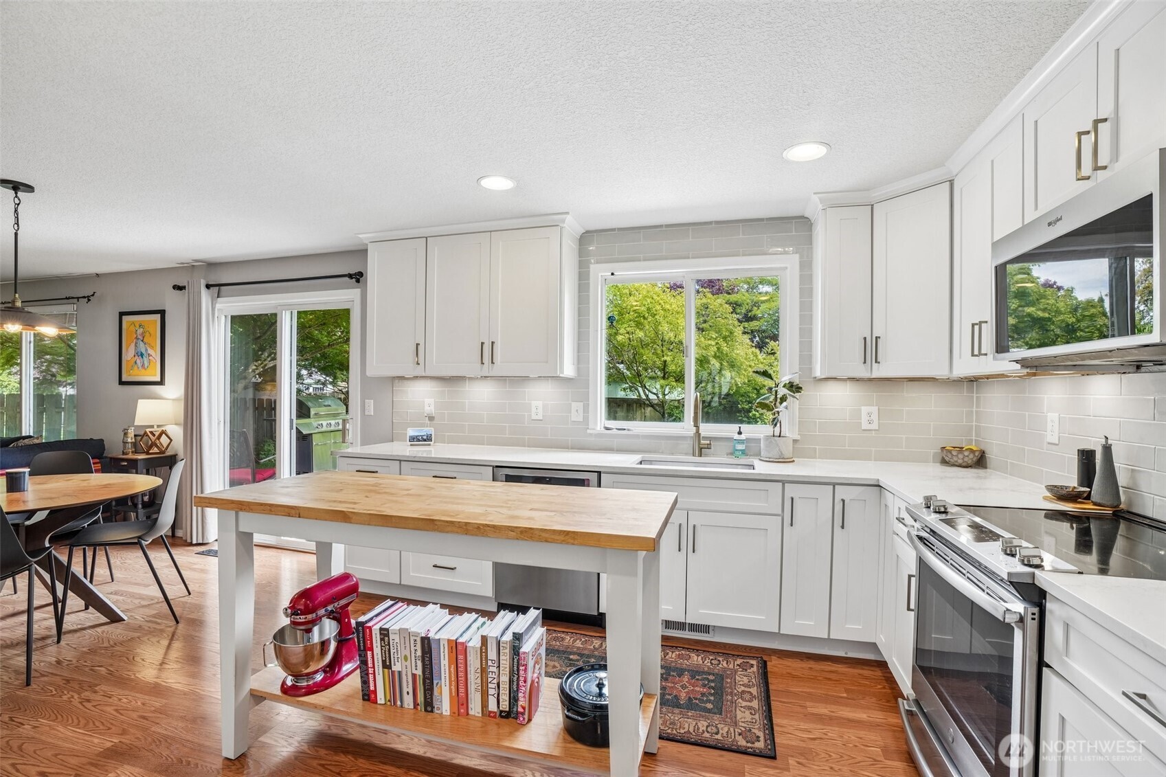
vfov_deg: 73.7
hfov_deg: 96.7
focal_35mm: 16
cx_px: 583
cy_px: 388
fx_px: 518
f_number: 8
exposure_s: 1/50
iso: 400
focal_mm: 16
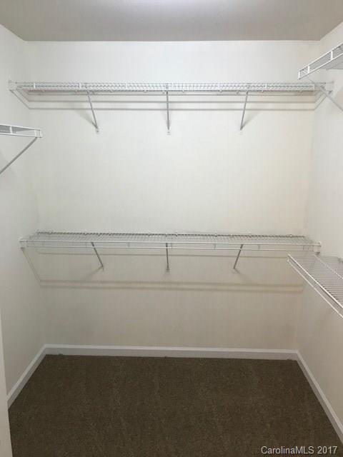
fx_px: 370
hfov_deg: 49.7
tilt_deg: -10.5
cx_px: 172
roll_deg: -0.4
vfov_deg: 63.4
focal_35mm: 28
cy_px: 228
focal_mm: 3.99
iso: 40
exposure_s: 1/15
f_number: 1.8
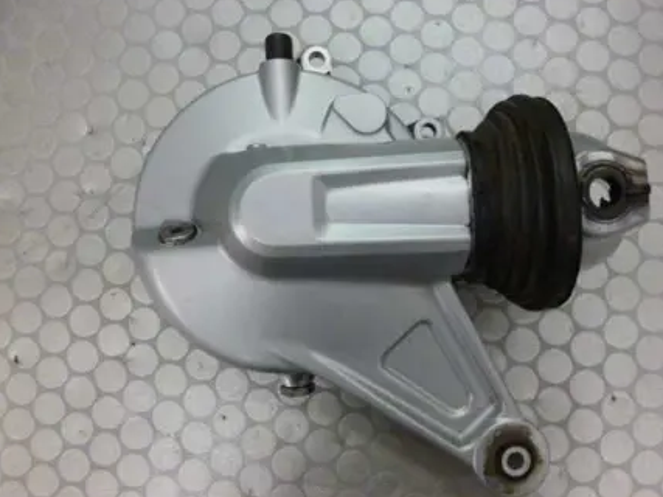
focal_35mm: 27
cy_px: 244
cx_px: 365
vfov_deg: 51.3
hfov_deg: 65.2
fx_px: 517
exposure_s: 1/80
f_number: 2.5
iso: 800
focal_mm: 4.3
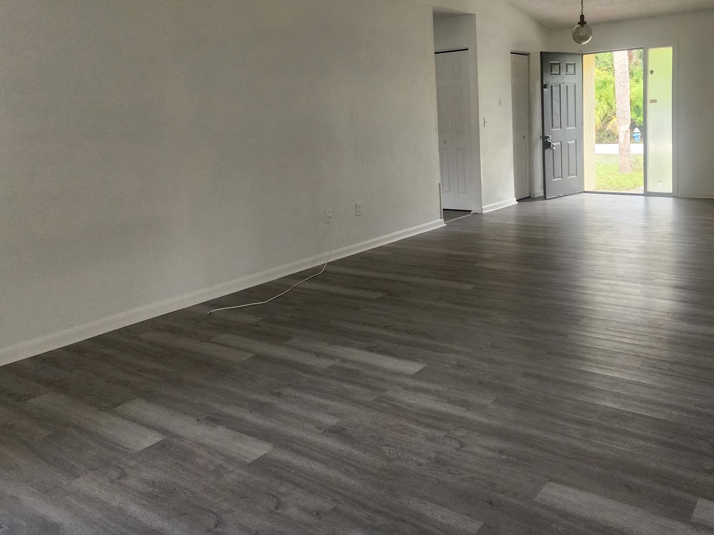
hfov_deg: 59.5
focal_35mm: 30
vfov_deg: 46.2
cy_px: 190
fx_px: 619
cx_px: 429
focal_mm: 6.4
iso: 250
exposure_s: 1/120
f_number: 1.8
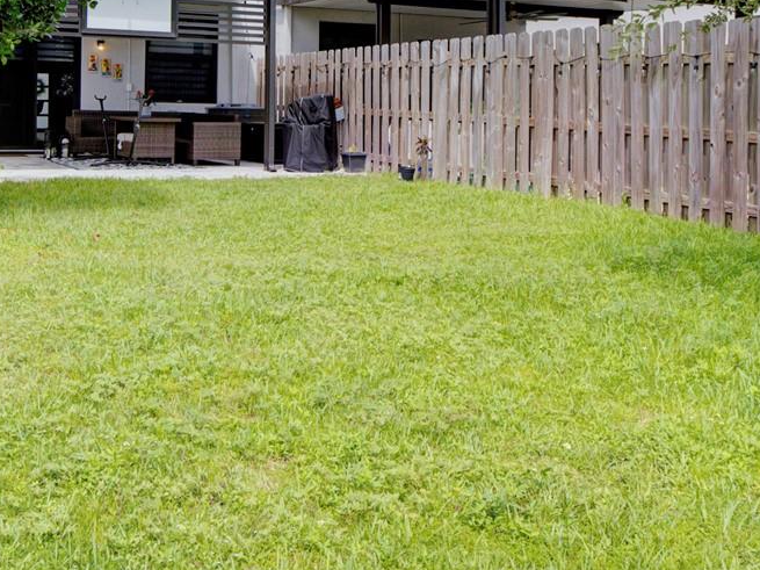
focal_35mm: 44
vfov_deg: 31.9
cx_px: 288
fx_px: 966
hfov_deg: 42.6
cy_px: 106
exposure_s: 1/2500
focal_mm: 9
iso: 200
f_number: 3.1
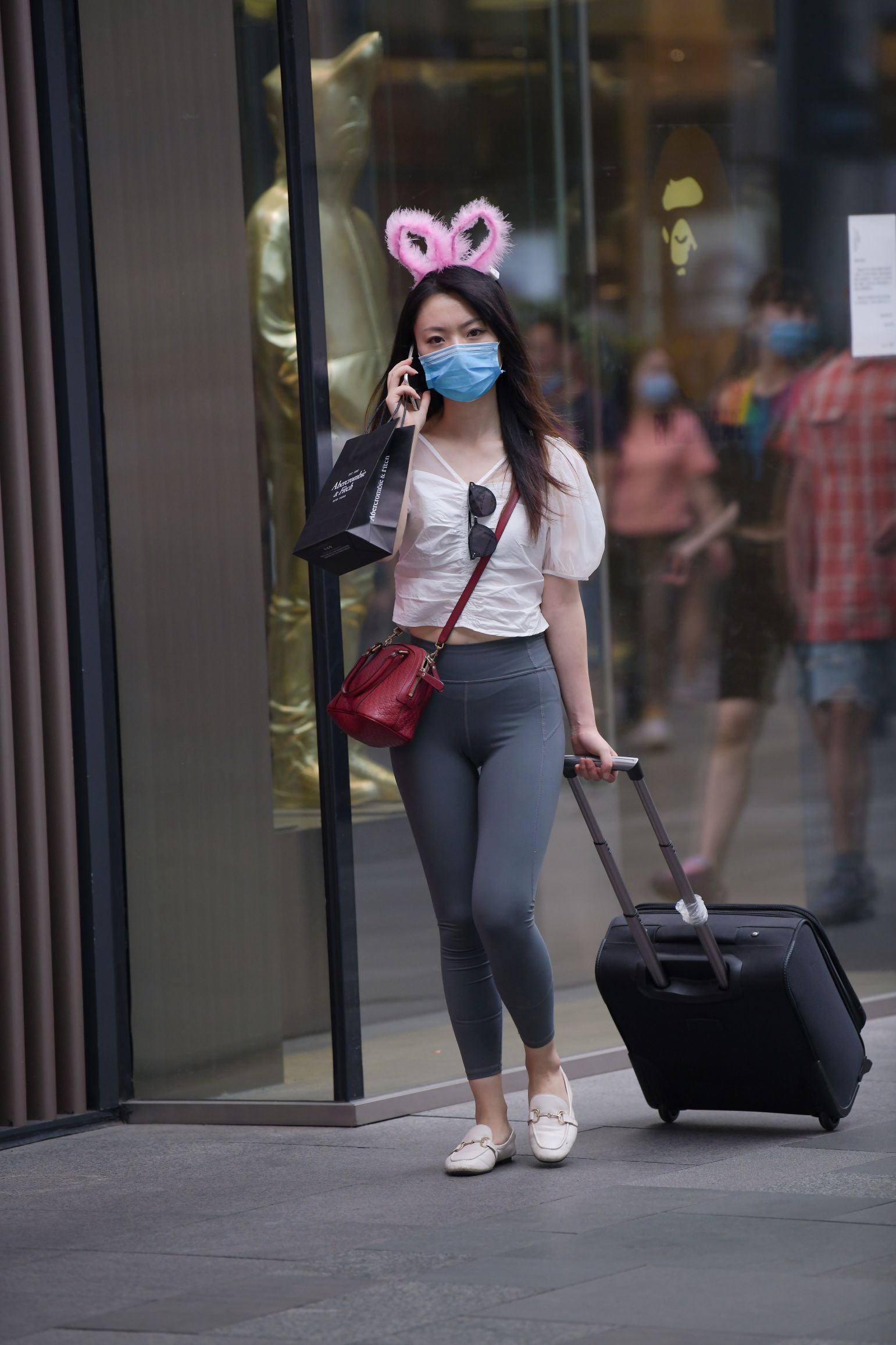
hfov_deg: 6.9
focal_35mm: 200
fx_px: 7465
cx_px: 448
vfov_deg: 10.3
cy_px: 672
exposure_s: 1/800
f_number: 3.5
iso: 500
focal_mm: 200
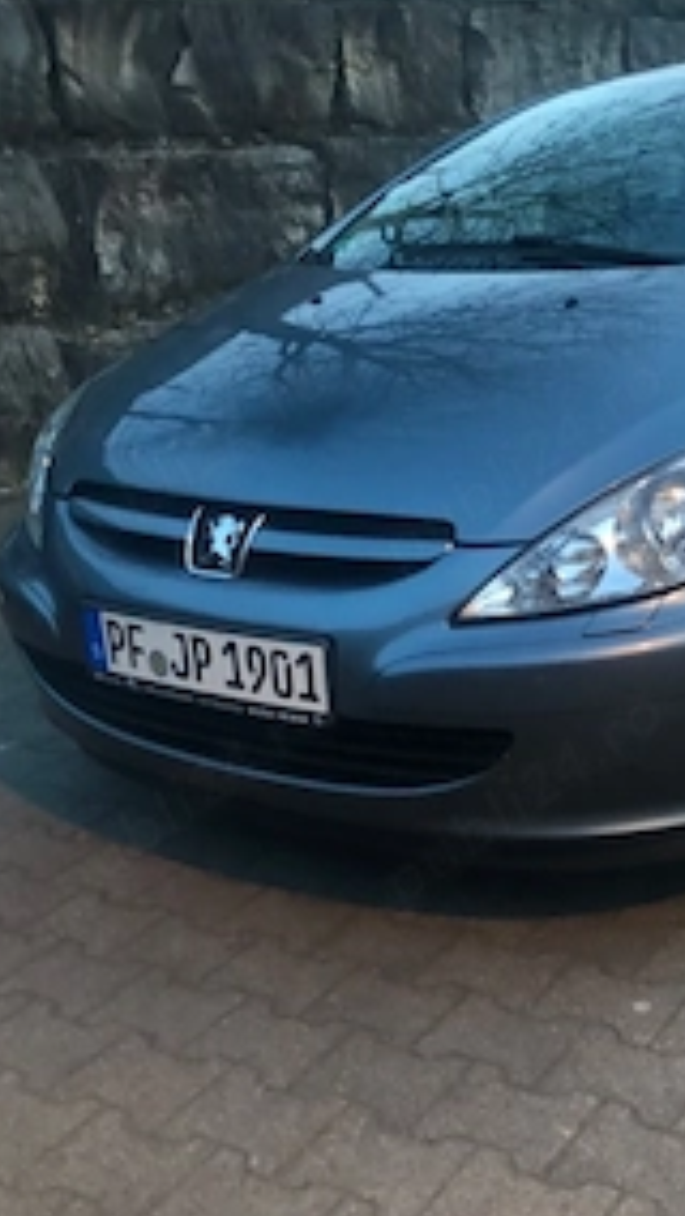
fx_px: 1387
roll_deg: +2.7
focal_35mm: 43
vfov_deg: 47.2
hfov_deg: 26.9
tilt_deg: -14.2
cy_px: 518
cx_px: 608
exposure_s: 1/11
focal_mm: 3.99
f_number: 1.8
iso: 100
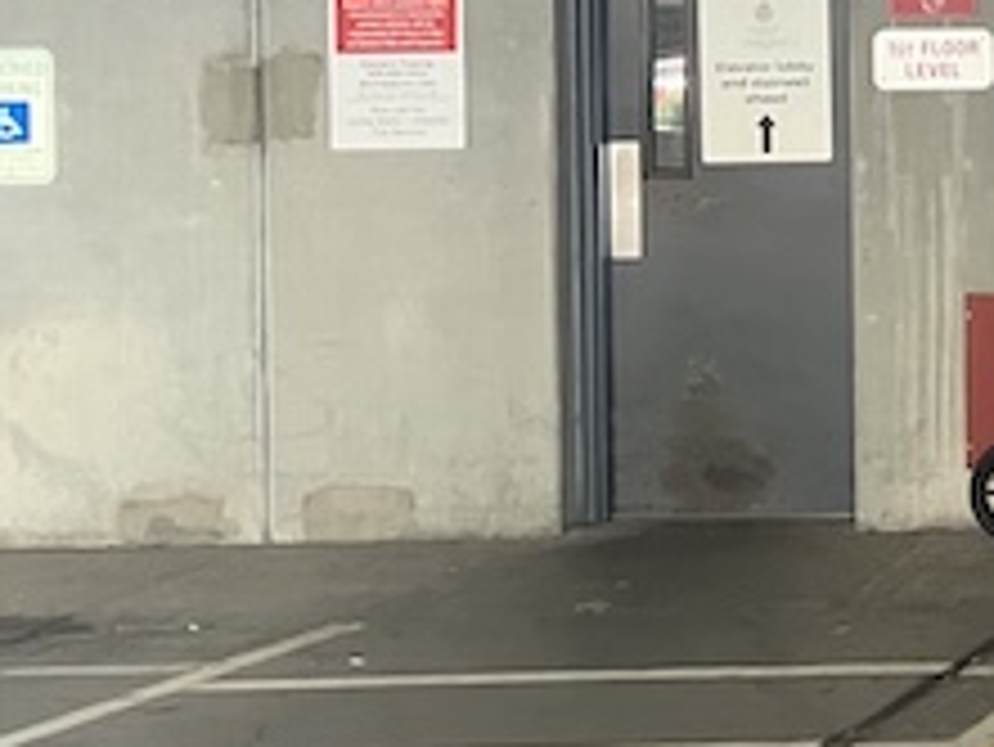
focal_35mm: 94
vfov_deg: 15.6
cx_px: 1763
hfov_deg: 17.2
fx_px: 2701
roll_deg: -0.1
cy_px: 130
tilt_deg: -1.1
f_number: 1.6
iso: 320
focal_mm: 5.1
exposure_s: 1/60
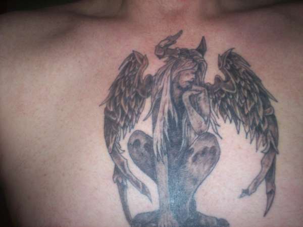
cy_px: 114
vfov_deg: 39.7
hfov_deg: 51.4
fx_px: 315
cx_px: 152
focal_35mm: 36
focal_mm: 6
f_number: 4.5
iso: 140
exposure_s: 1/60
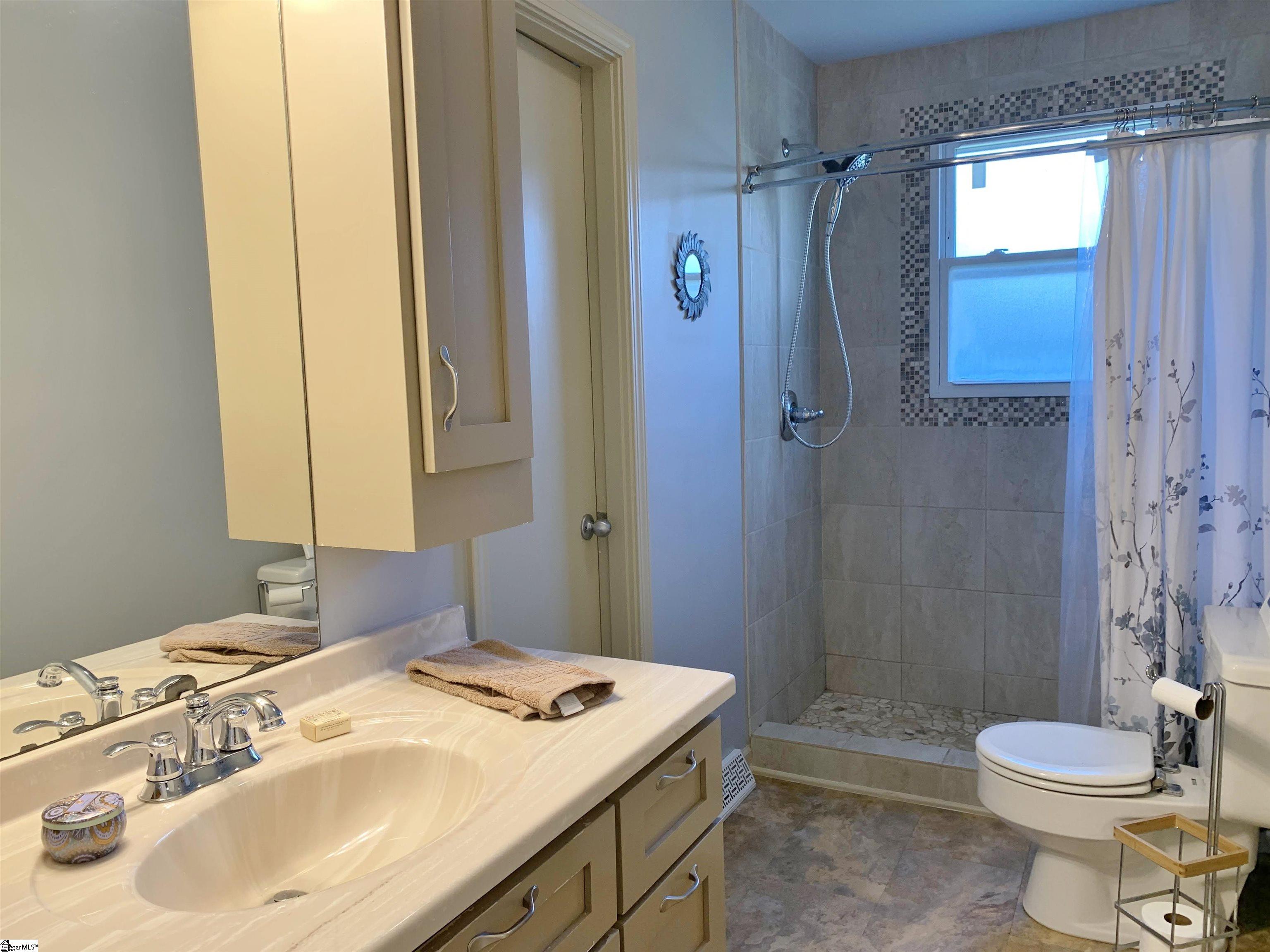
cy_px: 476
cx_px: 635
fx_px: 954
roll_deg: +1.5
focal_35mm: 26
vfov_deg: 53.1
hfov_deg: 67.3
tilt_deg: -7.9
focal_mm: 4.25
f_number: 1.8
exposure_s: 1/60
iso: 50
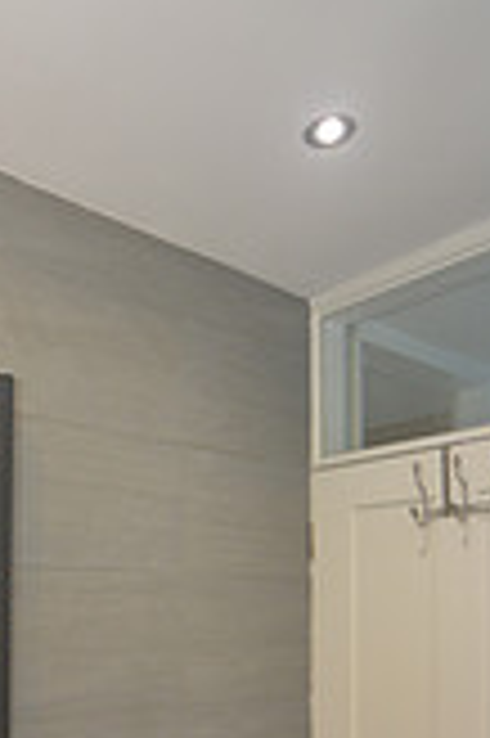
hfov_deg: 37.9
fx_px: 675
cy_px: 598
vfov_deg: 53.2
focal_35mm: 33
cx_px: 76
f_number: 5.6
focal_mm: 12
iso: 1100
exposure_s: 1/50
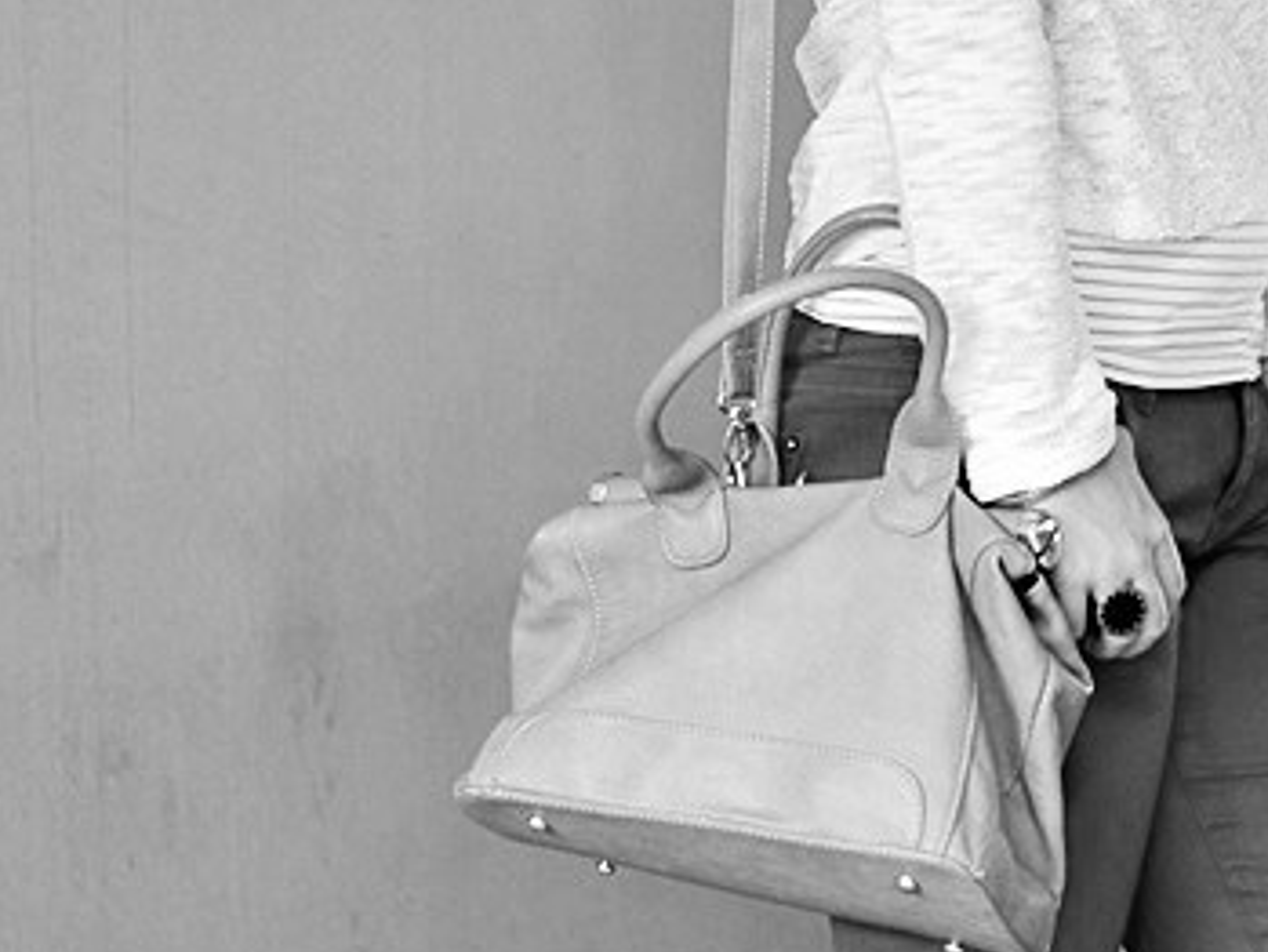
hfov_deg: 9.1
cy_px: 336
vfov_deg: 6.8
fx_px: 7988
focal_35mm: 218
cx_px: 1032
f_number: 1.8
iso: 500
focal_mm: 50
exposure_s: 1/125
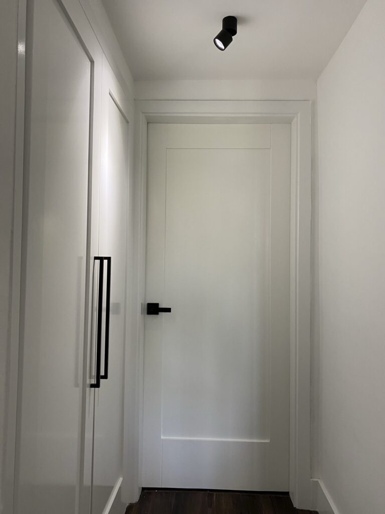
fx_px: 386
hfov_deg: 53.1
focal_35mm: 26
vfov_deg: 67.3
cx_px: 192
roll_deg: -0.3
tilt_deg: +2.8
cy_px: 257
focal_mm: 4.25
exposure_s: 1/60
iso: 100
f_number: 1.8
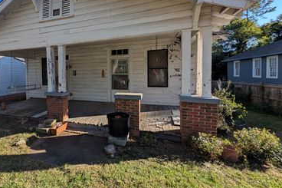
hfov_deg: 90.2
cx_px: 96
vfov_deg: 69.9
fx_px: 133
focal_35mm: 17
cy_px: 79
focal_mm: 2.23
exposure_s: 1/990
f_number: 1.95
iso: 42
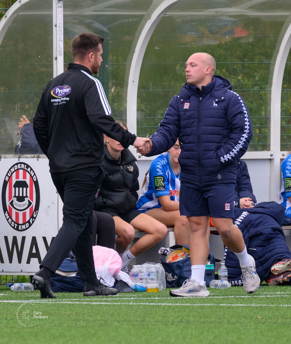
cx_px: 63
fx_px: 11855
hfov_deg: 1.4
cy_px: 214
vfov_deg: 1.7
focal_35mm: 1140
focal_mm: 400
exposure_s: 1/1000
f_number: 5.6
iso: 1600
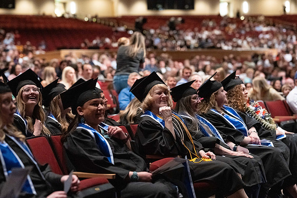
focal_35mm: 86
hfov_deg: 23.7
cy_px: 99
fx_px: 706
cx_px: 148
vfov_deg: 16.0
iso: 12800
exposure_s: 1/400
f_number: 2.8
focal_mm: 85
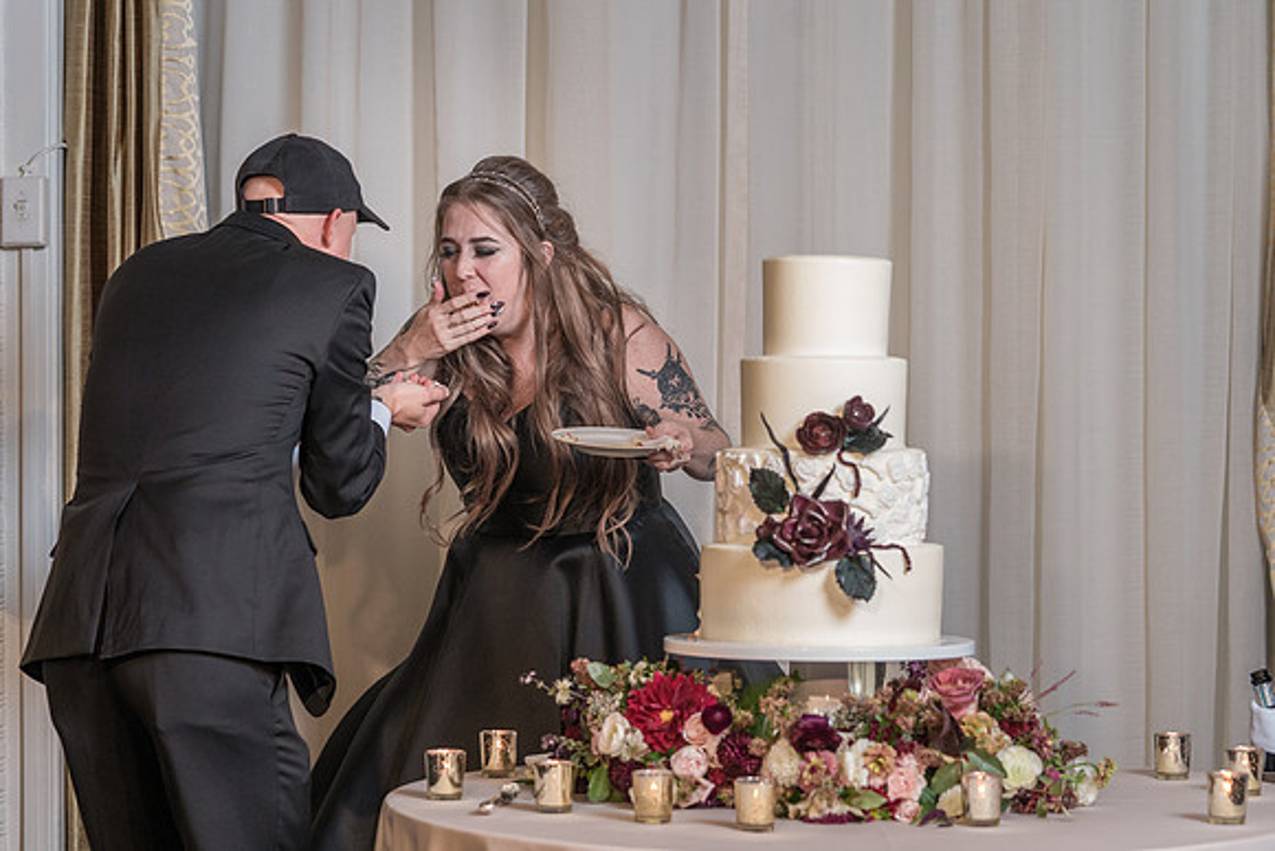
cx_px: 646
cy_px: 450
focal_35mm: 94
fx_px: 3312
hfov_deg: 21.8
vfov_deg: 14.6
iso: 2000
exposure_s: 1/200
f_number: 4
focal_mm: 86
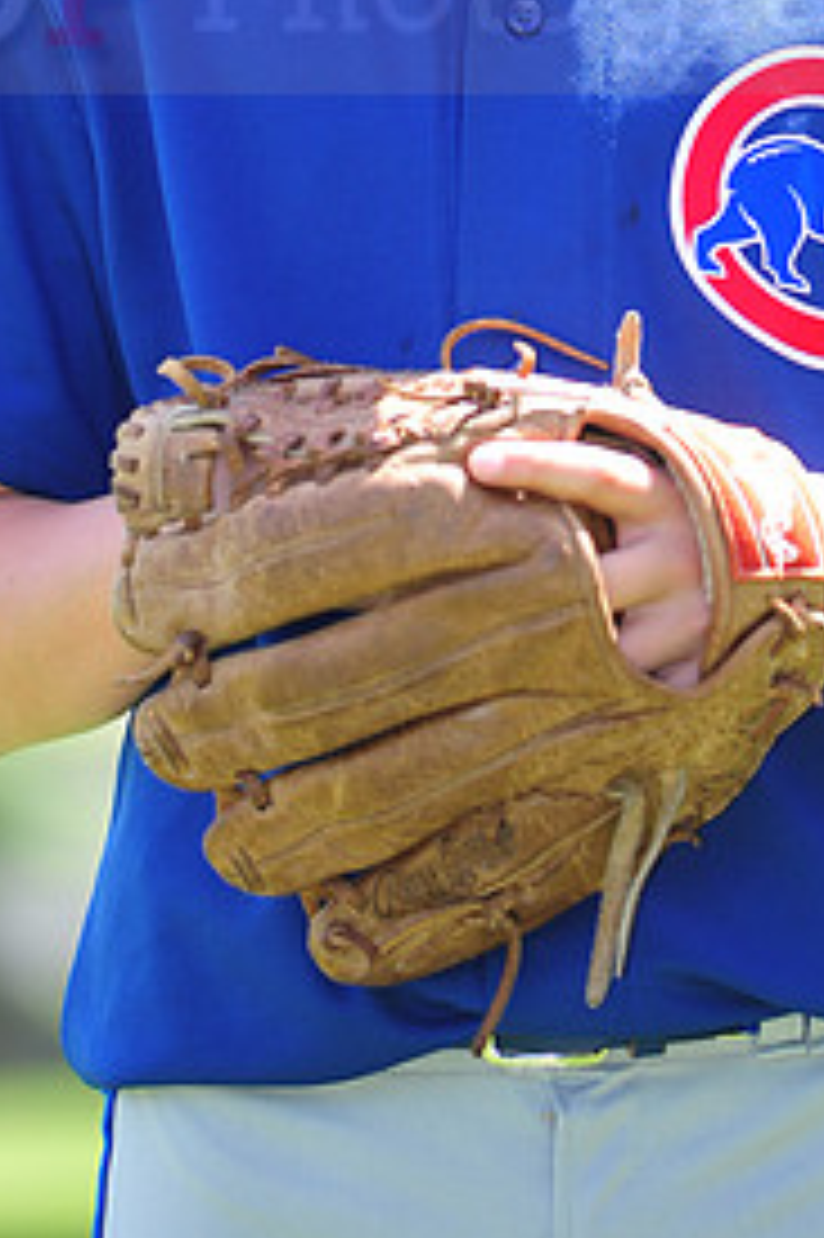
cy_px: -50
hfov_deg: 3.3
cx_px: 522
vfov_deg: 4.9
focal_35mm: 422
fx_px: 14506
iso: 200
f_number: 4.5
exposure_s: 1/250
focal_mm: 200
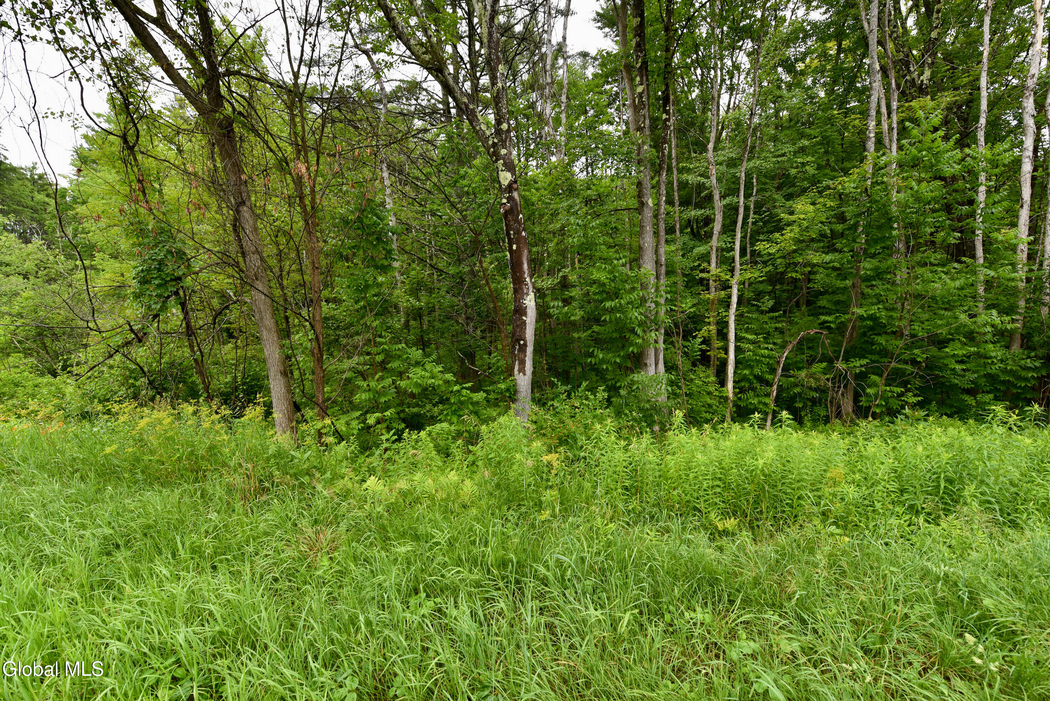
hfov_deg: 104.2
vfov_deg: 81.3
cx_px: 525
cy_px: 350
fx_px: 408
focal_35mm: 14
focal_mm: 14
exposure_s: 1/250
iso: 800
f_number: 8
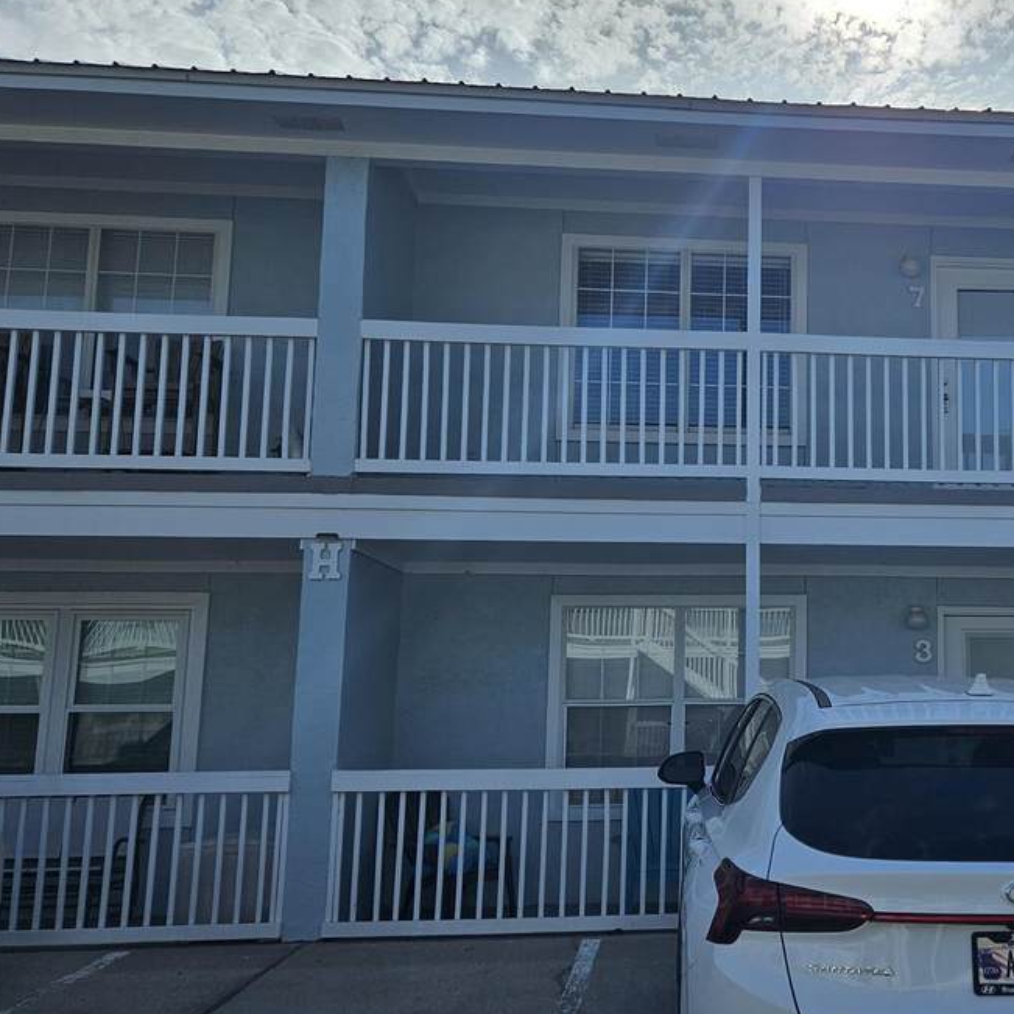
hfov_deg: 39.6
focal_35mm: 40
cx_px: 861
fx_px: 1326
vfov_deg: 41.9
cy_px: 508
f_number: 1.8
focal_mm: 5.4
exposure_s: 1/3819
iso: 25
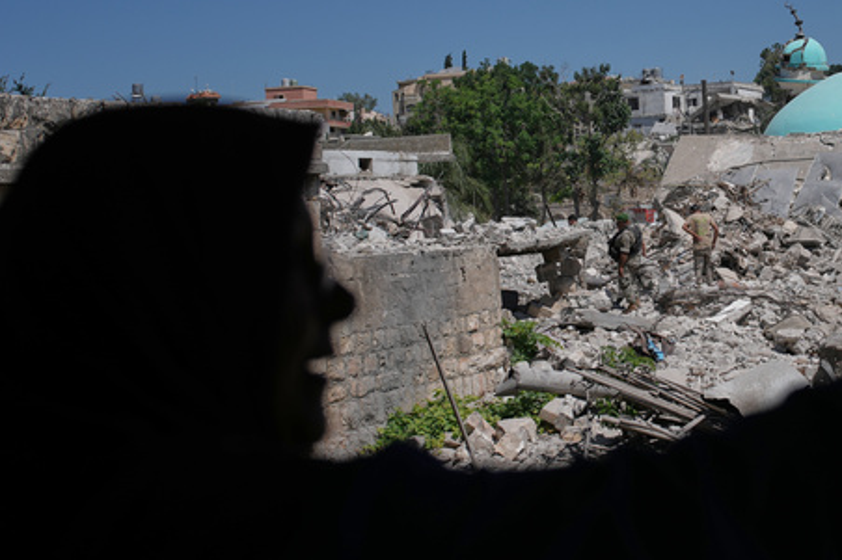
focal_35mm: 68
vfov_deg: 20.0
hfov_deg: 28.9
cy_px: 197
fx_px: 1590
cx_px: 686
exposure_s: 1/2500
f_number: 2.8
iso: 50
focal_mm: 30
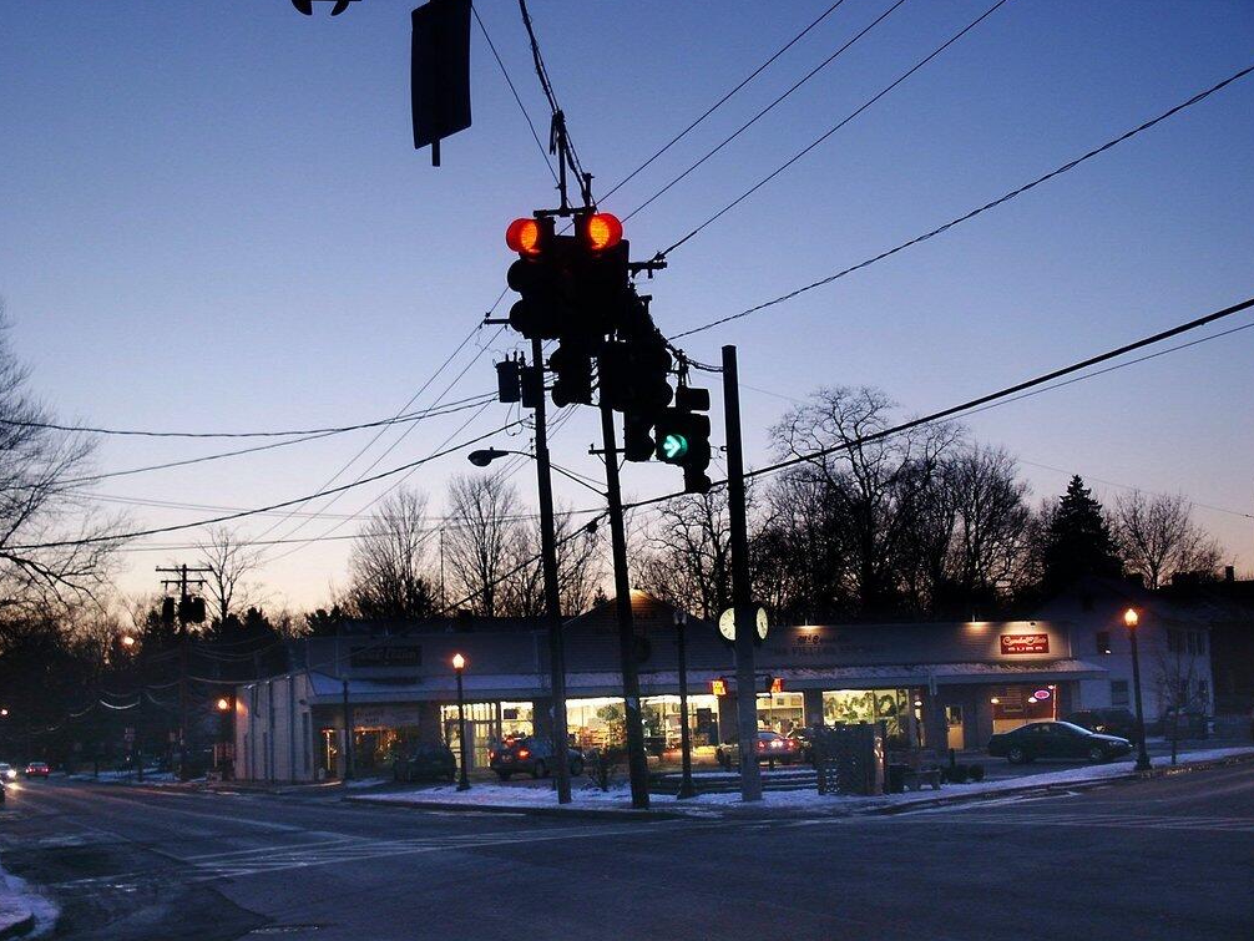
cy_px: 464
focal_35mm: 57
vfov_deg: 25.7
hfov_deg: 33.8
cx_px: 632
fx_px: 2065
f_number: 3.6
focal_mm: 11.59
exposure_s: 1/15
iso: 64
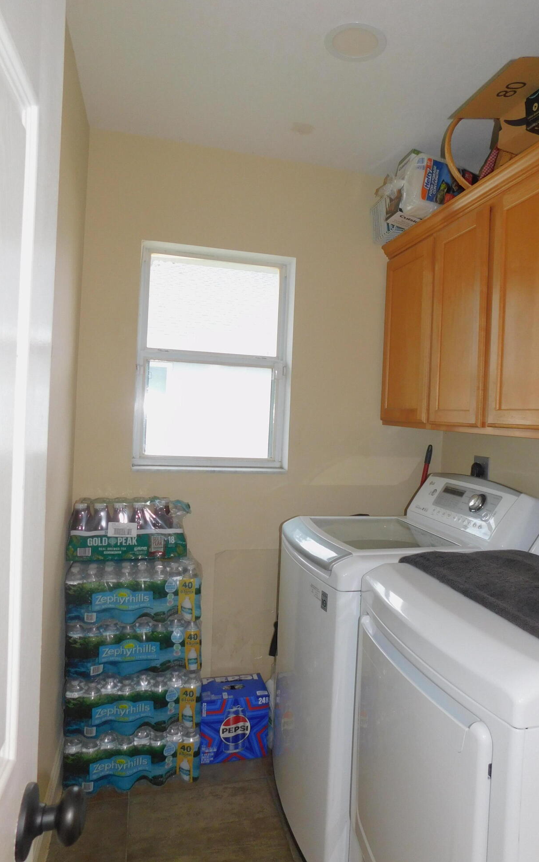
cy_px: 420
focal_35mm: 25
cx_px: 322
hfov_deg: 49.0
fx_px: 587
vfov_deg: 72.5
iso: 200
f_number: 3
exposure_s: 1/30
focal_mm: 4
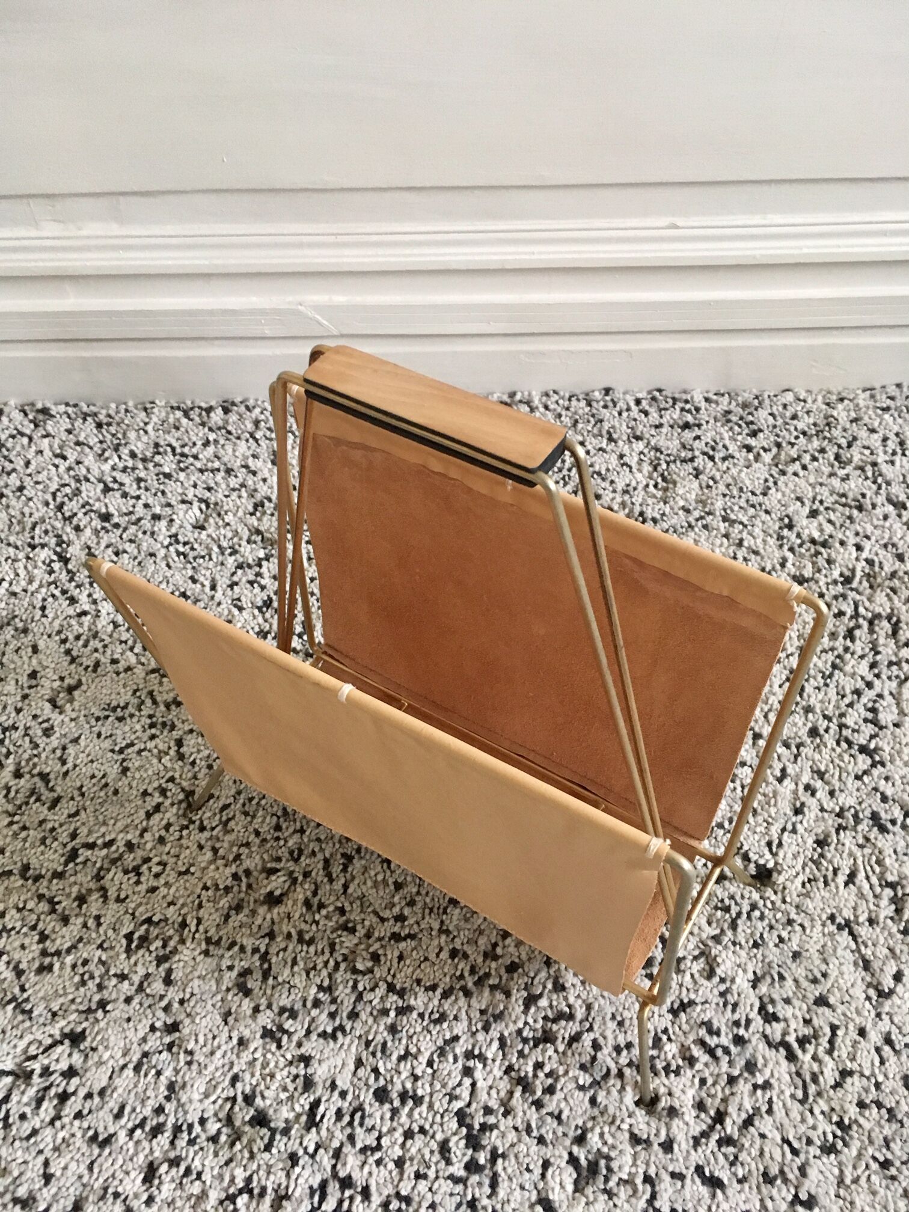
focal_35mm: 29
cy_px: 606
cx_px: 454
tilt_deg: -50.3
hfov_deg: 48.2
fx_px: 1015
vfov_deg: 61.7
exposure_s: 1/20
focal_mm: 4.15
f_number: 2.2
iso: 200
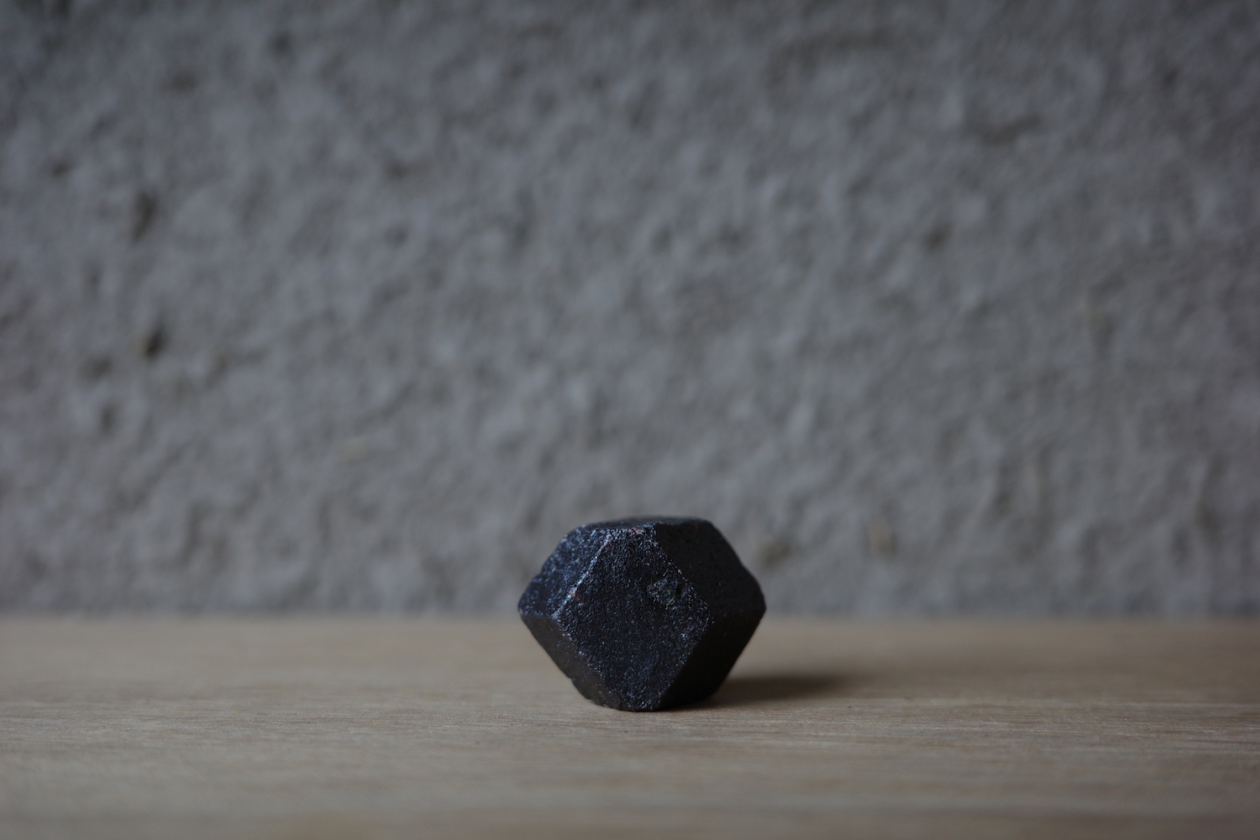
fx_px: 1400
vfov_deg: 33.4
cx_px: 630
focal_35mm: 40
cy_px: 420
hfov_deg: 48.5
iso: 200
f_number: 2.8
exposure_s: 1/100
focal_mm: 26
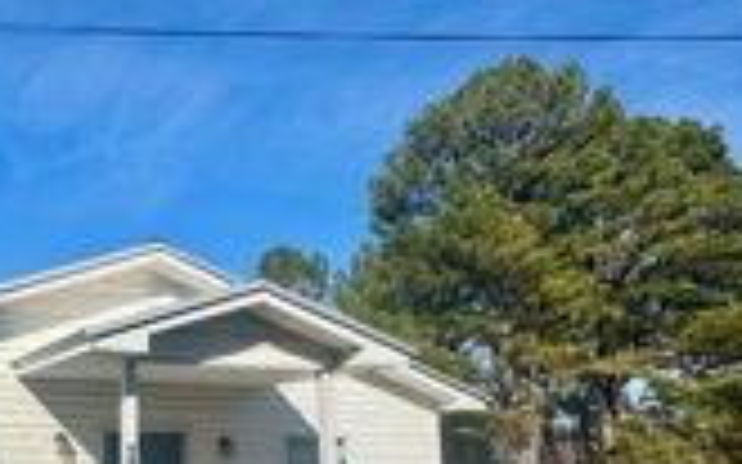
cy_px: 369
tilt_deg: +6.6
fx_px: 728
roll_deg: +0.0
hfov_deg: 46.1
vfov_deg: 34.3
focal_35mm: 36
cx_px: 13
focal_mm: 2.22
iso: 40
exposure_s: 1/3717
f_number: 2.2
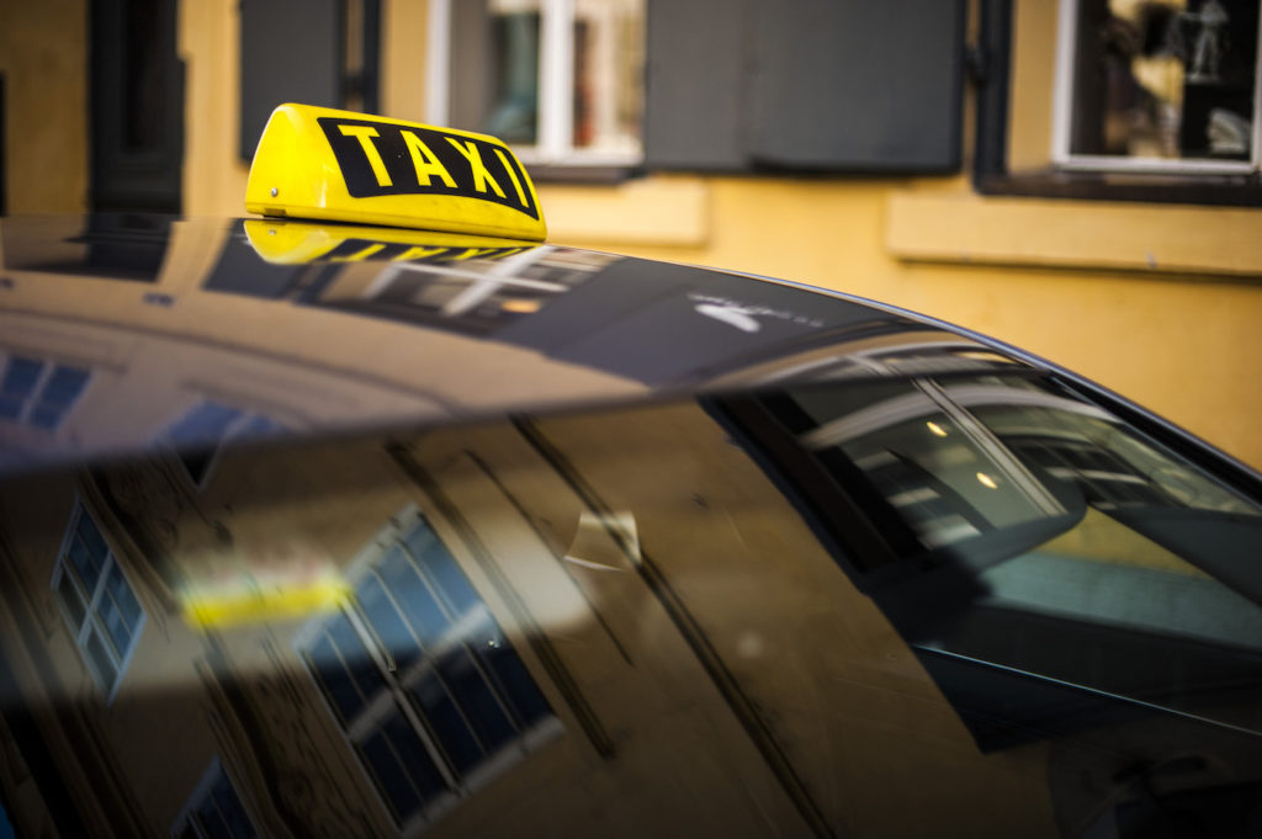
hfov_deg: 39.6
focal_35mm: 50
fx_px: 1751
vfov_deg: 26.9
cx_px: 631
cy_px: 420
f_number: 1.4
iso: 200
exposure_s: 1/1600
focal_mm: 50
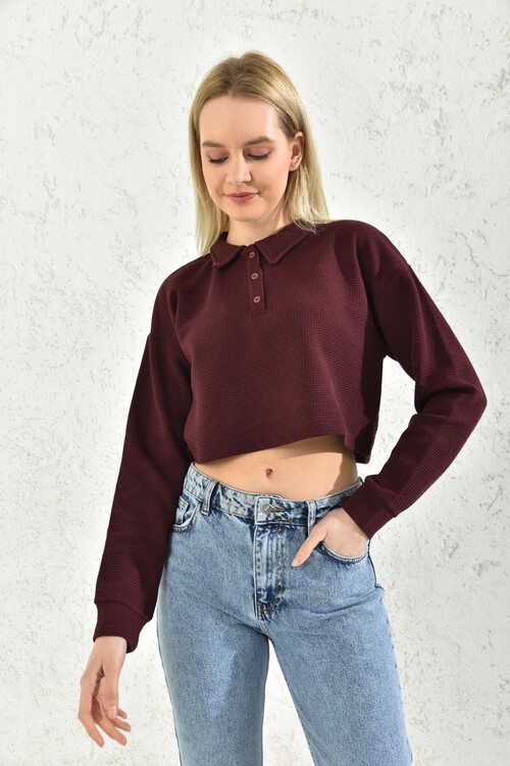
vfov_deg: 53.1
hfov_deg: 36.9
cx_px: 255
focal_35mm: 36
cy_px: 383
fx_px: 765
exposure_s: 1/160
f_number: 7.1
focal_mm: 36
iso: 100
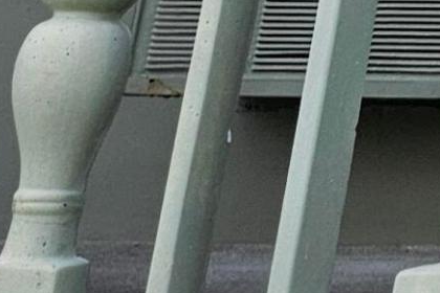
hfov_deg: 9.6
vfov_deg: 7.6
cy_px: -496
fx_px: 2004
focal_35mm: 164
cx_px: 1343
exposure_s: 1/719
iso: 50
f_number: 1.8
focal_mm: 5.4
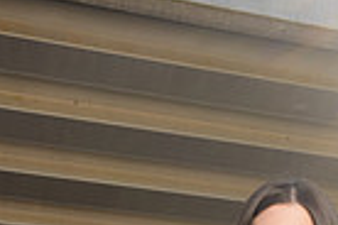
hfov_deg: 17.7
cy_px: 526
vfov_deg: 10.5
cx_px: 304
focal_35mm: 114
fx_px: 1070
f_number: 6.3
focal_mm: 35
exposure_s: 1/250
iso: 100
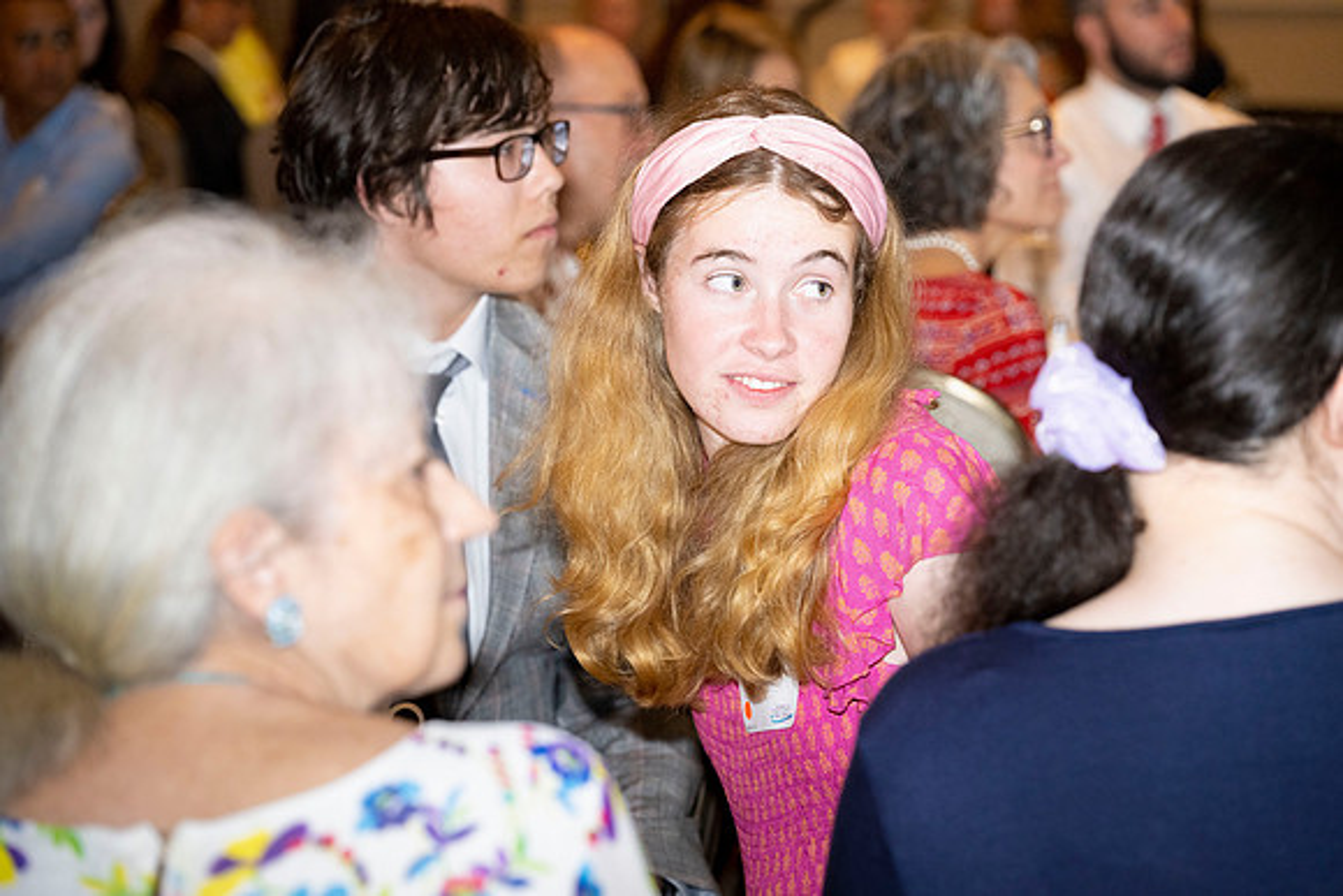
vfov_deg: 11.4
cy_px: 448
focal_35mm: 120
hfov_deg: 17.1
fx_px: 4478
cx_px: 672
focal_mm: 120
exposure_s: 1/200
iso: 2000
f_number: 5.6
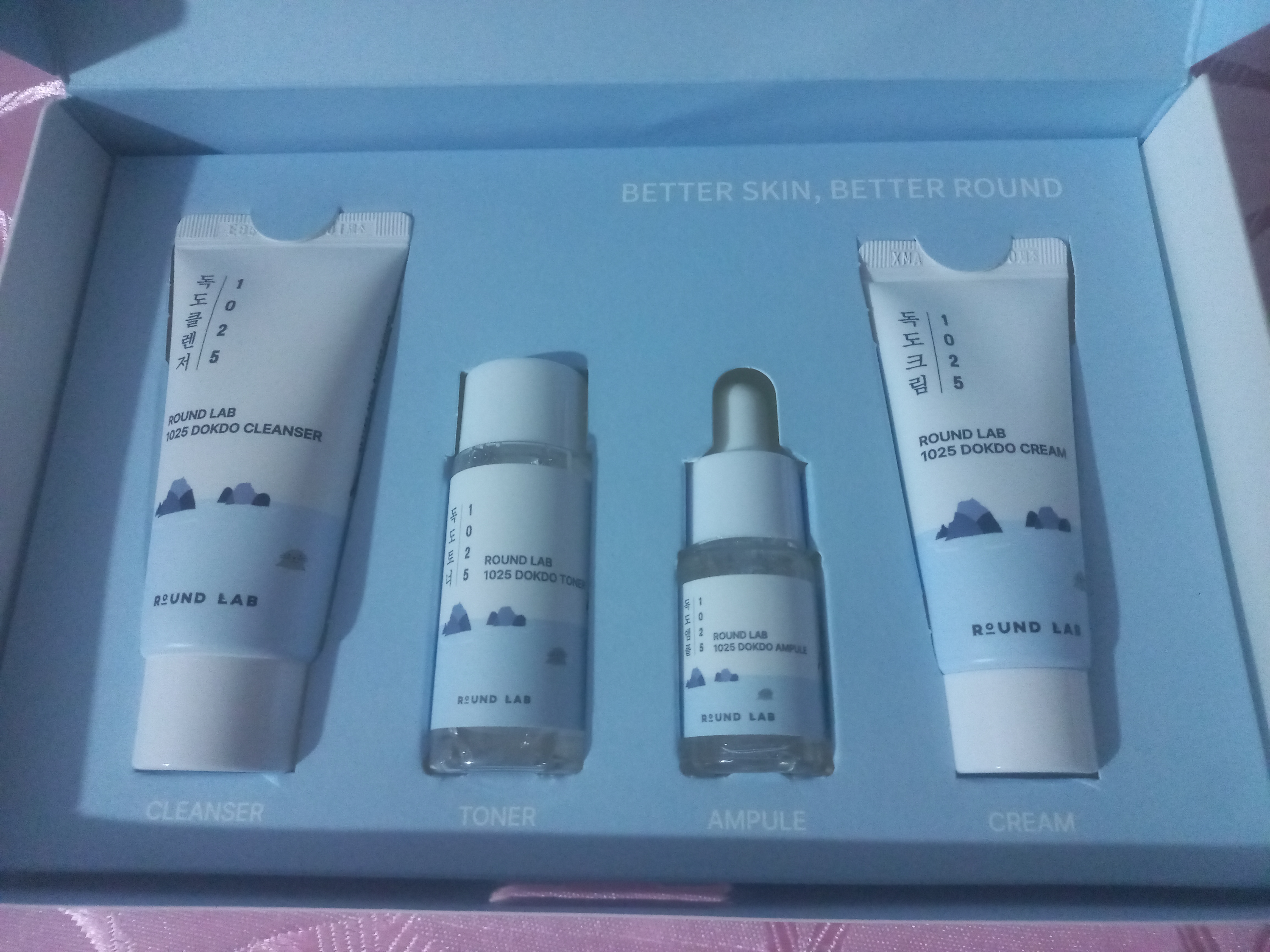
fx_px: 917
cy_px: 476
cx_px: 635
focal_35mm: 25
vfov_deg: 54.9
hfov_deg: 69.4
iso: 800
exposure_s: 1/50
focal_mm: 4.6
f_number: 1.8
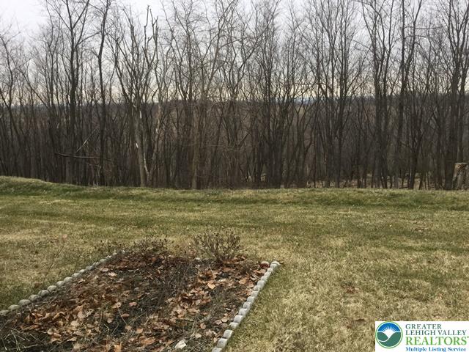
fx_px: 420
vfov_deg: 45.4
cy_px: 176
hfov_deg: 58.4
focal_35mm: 31
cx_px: 234
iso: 40
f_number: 2.4
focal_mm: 3.3
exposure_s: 1/120
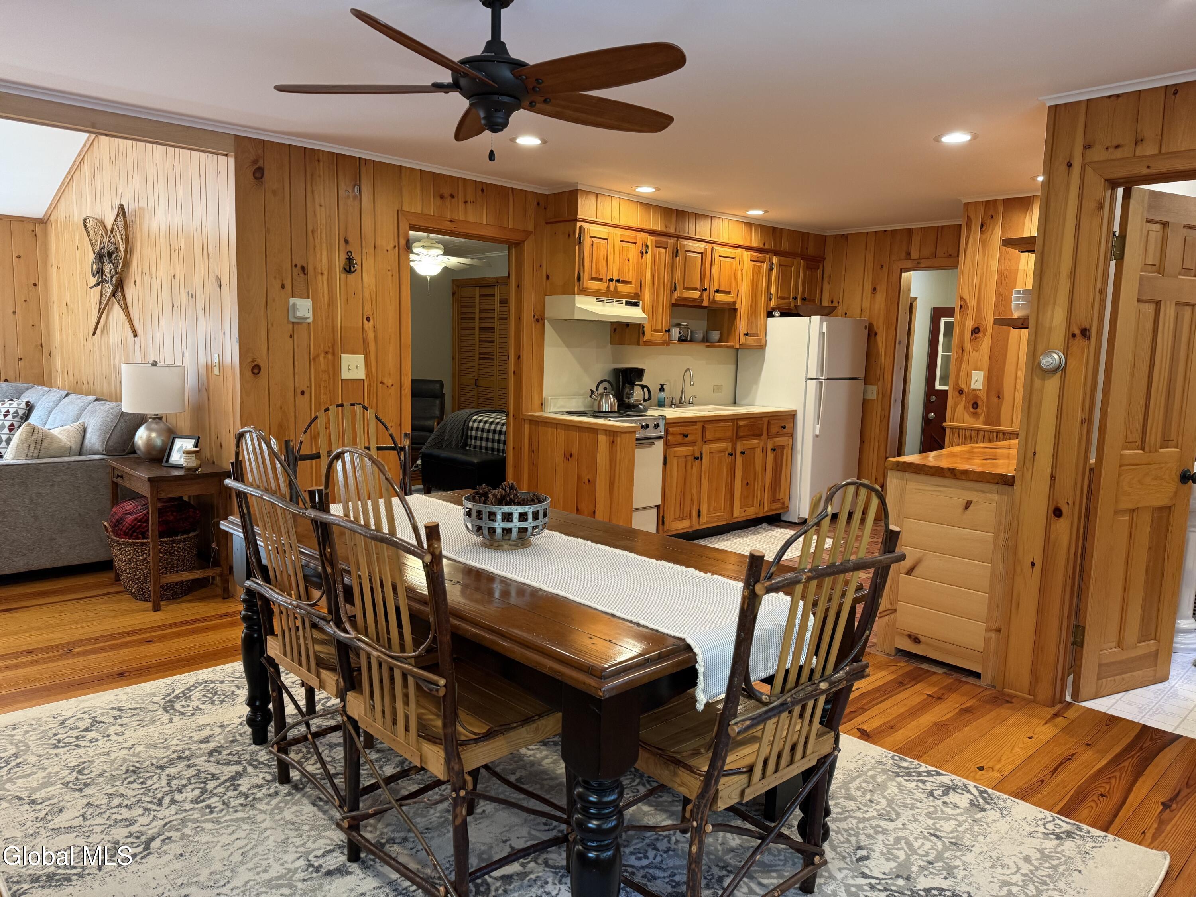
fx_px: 829
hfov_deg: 71.6
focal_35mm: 24
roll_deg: -2.0
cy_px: 448
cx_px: 598
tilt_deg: -7.7
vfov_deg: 56.8
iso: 200
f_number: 1.78
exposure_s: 1/60
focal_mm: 6.76
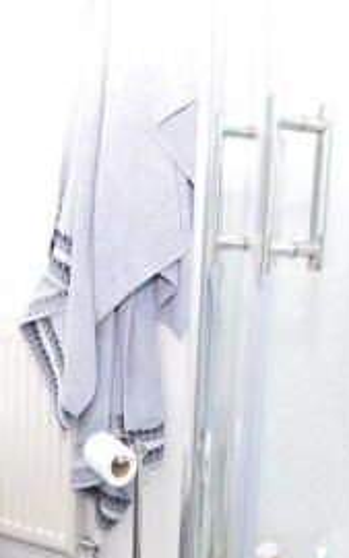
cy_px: 301
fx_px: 562
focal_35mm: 37
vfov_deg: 52.7
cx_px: 109
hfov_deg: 34.1
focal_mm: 10
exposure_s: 1/60
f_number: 4
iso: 800
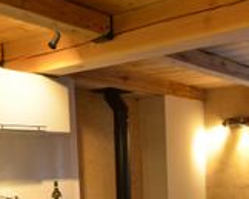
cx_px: 206
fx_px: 384
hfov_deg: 34.6
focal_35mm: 52
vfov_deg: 27.9
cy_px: 184
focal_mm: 10
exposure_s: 1/50
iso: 800
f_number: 3.5
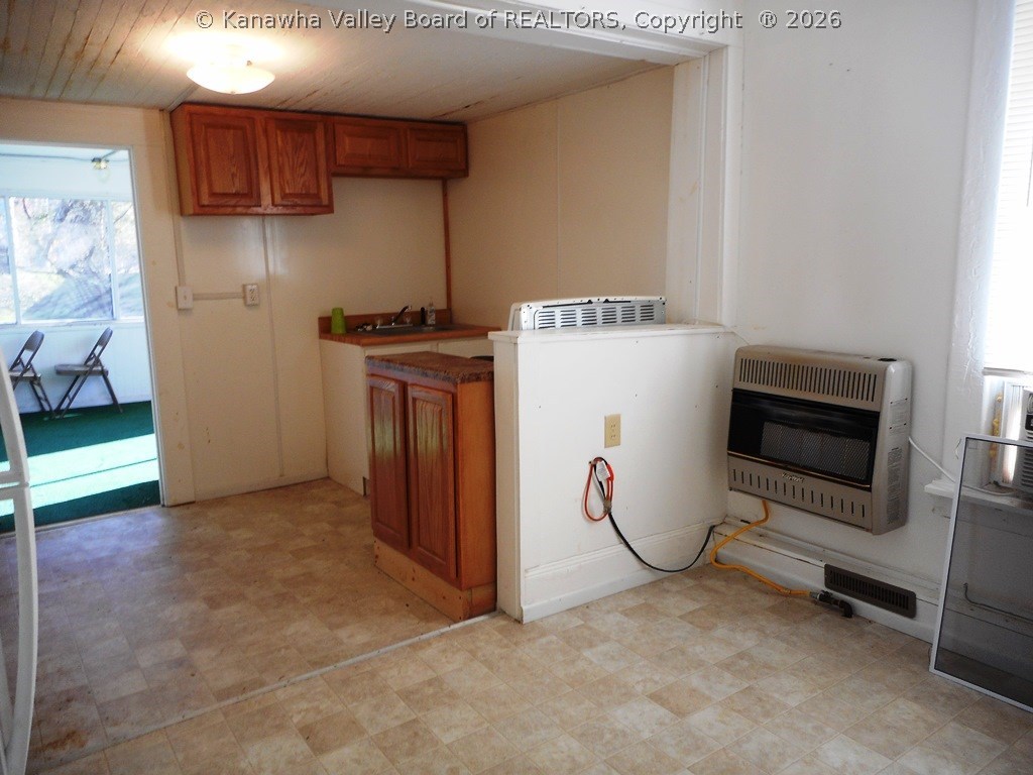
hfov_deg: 69.4
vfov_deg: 54.9
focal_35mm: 25
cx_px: 516
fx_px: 746
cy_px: 388
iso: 100
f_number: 3.7
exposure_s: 1/30
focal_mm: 4.5
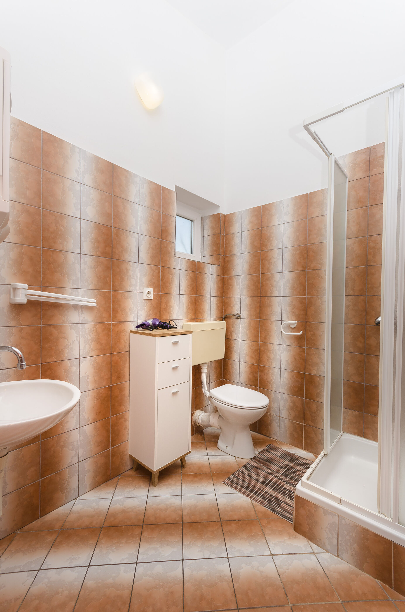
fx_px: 254
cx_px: 202
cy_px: 306
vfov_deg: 100.5
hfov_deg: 77.1
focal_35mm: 15
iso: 160
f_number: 7.1
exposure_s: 1/160
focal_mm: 10
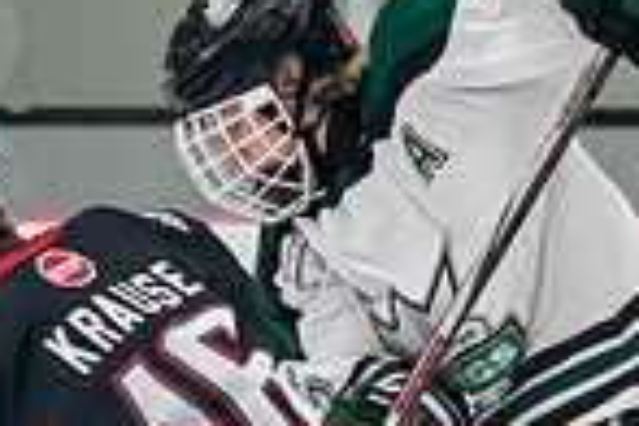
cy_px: 571
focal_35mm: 829
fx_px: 14714
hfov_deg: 2.5
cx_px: 339
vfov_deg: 1.7
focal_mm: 112
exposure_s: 1/640
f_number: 3.2
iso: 2000
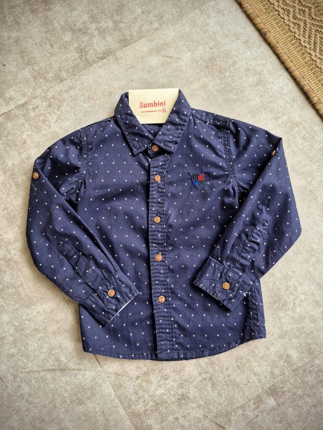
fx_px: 286
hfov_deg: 58.9
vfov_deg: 73.9
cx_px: 162
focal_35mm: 23
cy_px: 215
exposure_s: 1/100
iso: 40
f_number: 1.8
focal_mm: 5.4
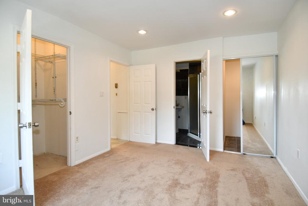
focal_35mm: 18
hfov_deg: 90.0
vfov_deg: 67.4
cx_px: 154
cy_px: 103
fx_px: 154
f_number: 4
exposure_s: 1/60
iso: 200
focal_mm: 12
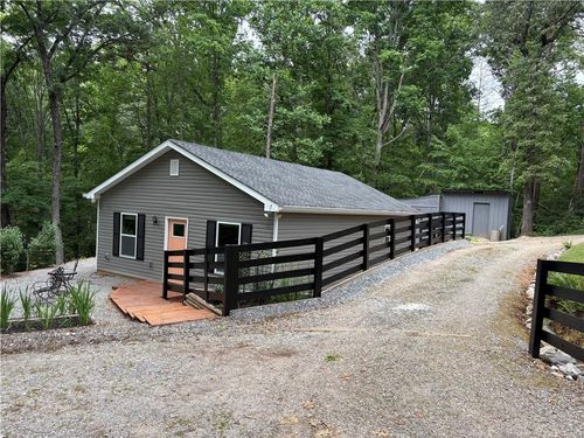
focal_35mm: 26
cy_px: 219
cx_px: 292
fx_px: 439
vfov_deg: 53.1
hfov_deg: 67.3
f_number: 1.6
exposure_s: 1/801
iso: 64
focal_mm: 5.96
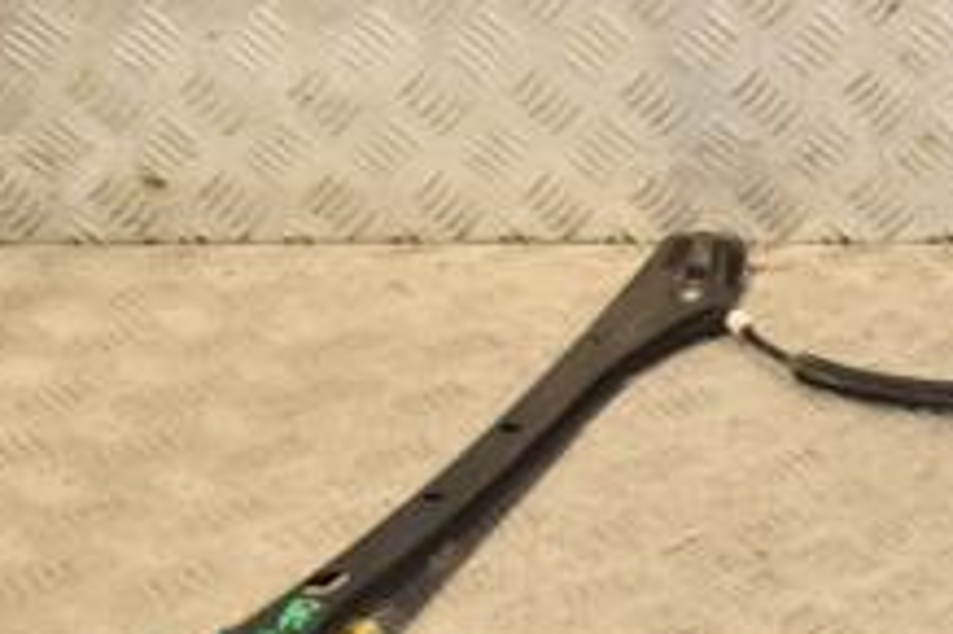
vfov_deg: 13.2
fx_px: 2735
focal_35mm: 103
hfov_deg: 18.4
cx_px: 1246
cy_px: 310
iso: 800
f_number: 5.6
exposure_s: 1/200
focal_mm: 25
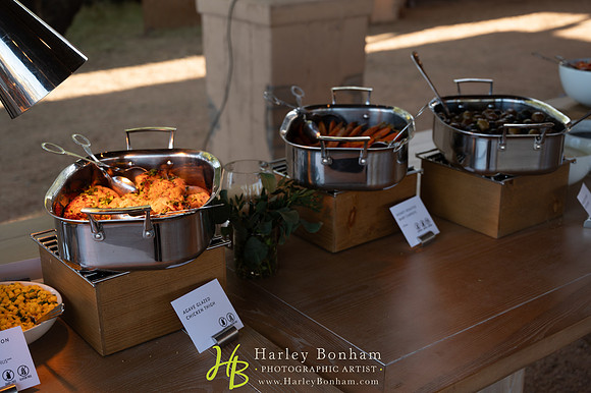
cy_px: 196
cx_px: 296
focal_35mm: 45
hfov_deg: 43.6
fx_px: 738
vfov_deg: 29.8
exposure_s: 1/100
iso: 100
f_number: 4
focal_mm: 45
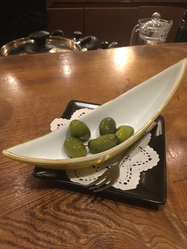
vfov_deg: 61.7
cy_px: 124
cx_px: 94
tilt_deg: -38.8
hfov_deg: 48.2
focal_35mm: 29
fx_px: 209
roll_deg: -4.2
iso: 100
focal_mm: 4.15
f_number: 2.2
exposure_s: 1/10
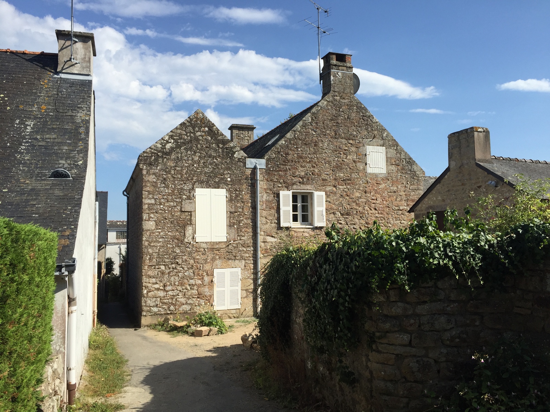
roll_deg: +0.2
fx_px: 461
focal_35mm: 29
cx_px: 275
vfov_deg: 48.2
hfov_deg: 61.7
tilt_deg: +4.4
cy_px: 206
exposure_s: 1/2326
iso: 32
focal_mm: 4.15
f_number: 2.2
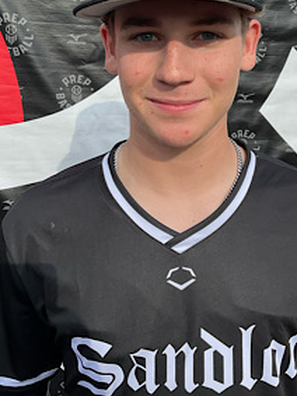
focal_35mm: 41
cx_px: 175
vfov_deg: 44.9
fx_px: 469
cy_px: 123
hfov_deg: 35.0
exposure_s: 1/997
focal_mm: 3
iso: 16
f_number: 1.8
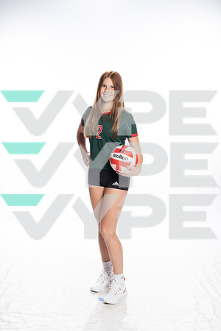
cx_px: 110
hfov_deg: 27.0
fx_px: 460
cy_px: 166
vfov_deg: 39.6
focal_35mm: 50
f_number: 8
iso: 400
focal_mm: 50
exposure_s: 1/250
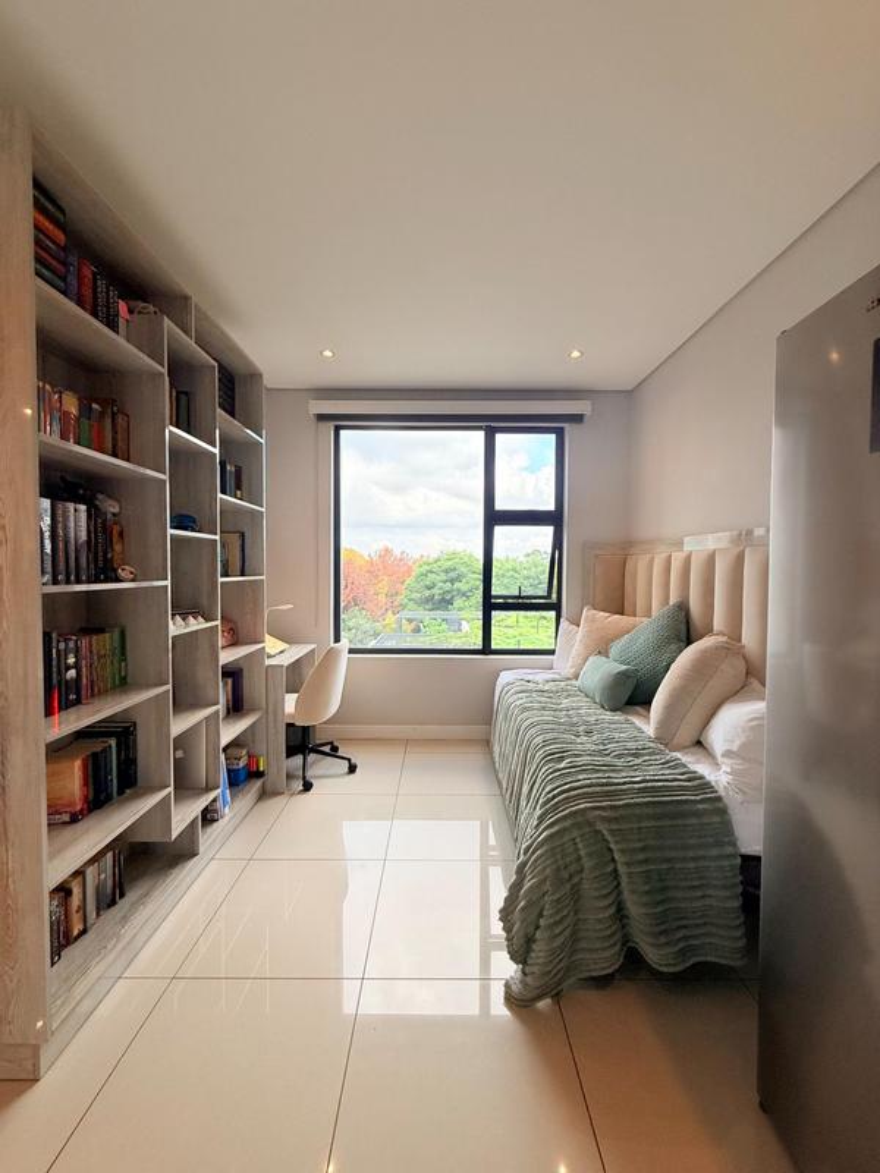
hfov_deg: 85.7
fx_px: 475
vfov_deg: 102.1
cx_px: 440
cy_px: 586
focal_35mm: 14
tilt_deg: -1.9
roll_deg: -1.0
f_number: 2.2
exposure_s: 1/303
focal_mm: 2.22
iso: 64
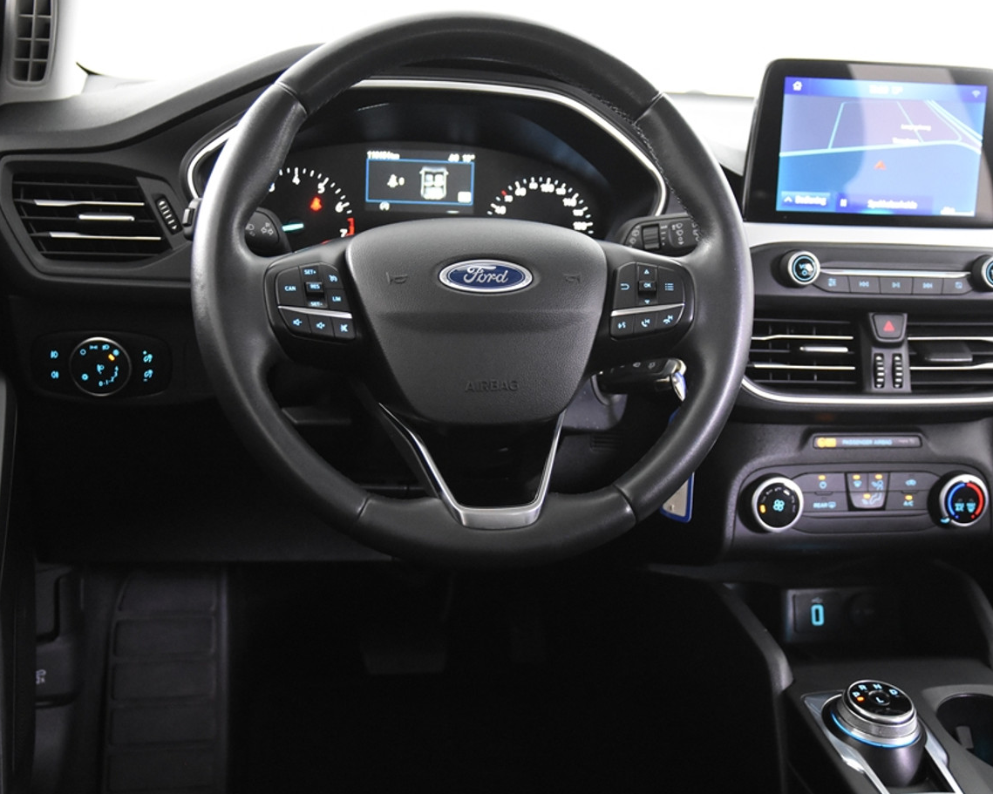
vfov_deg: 33.4
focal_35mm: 45
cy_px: 398
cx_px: 468
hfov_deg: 41.1
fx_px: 1322
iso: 4500
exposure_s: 1/40
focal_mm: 26
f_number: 3.2
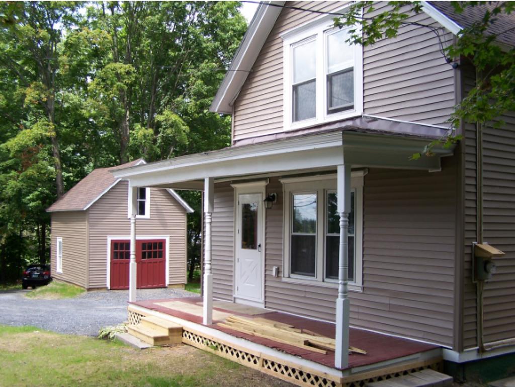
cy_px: 194
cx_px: 258
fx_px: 566
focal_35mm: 38
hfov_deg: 49.0
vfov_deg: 37.8
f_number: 2.8
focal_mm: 6.3
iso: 80
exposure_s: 1/250
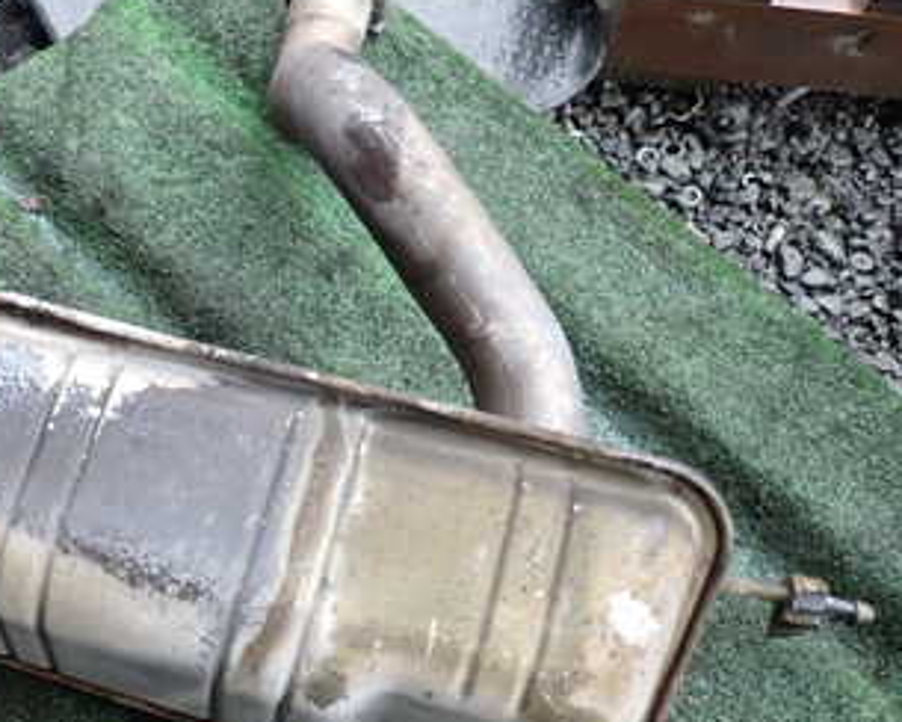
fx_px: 1281
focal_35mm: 48
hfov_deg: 35.7
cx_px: 41
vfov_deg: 31.2
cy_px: 485
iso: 200
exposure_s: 1/125
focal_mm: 4.5
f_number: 2
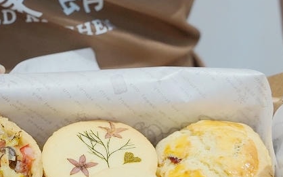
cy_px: 137
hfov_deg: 24.5
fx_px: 632
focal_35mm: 82
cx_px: 32
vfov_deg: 15.8
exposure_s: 1/60
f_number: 4
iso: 400
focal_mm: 28
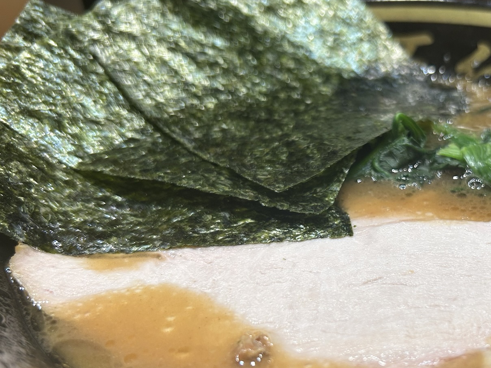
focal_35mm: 43
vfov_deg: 33.3
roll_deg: +2.6
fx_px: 610
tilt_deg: -36.5
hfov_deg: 42.5
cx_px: 367
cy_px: 248
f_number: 1.5
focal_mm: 5.7
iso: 80
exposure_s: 1/50
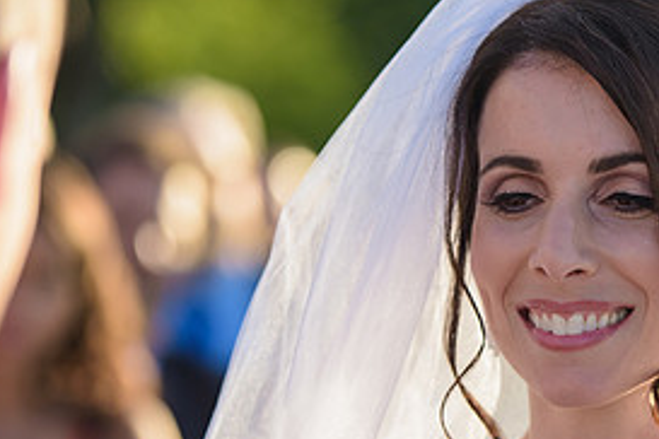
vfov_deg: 5.0
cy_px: 286
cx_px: 567
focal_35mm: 276
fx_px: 5052
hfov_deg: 7.4
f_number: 3.2
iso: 200
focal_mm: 130
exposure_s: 1/1600
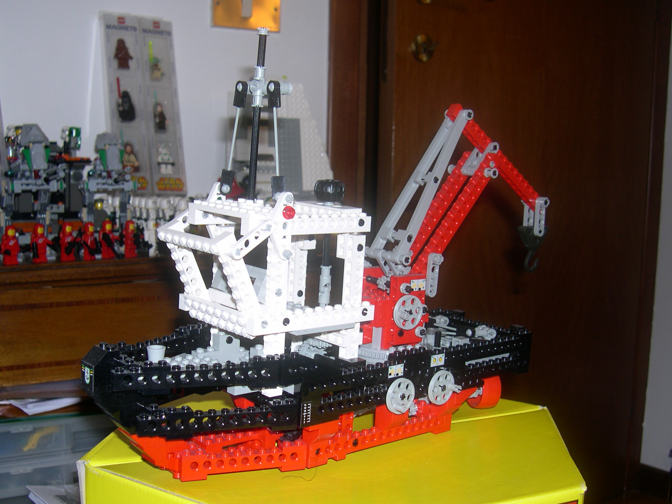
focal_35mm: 43
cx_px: 311
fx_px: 835
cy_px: 277
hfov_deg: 43.8
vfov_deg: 33.6
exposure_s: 1/60
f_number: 2.8
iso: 100
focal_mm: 8
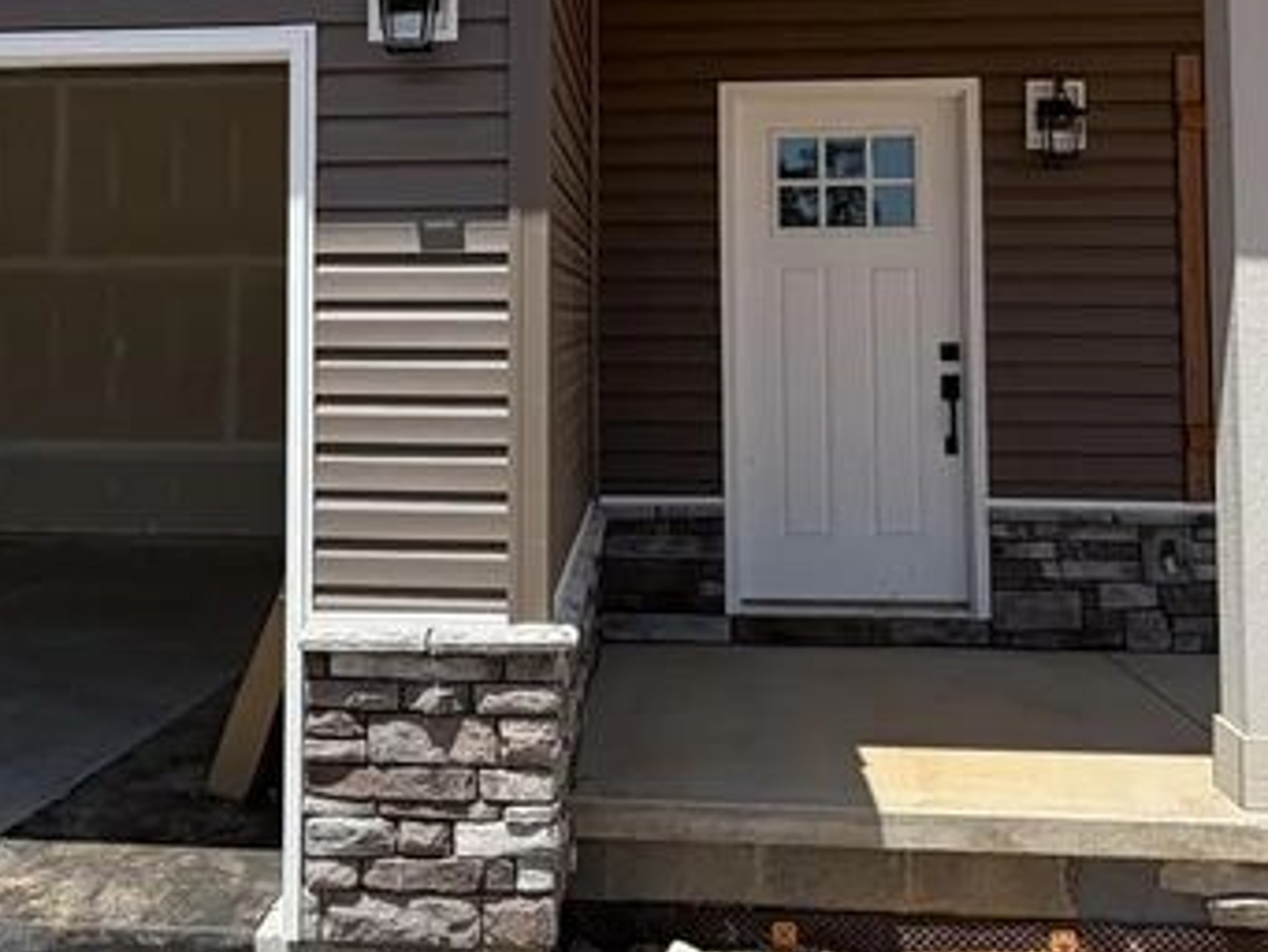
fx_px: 1539
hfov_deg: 44.6
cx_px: 517
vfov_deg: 33.7
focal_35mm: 42
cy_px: 238
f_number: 2.2
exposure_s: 1/770
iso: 25
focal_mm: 2.22
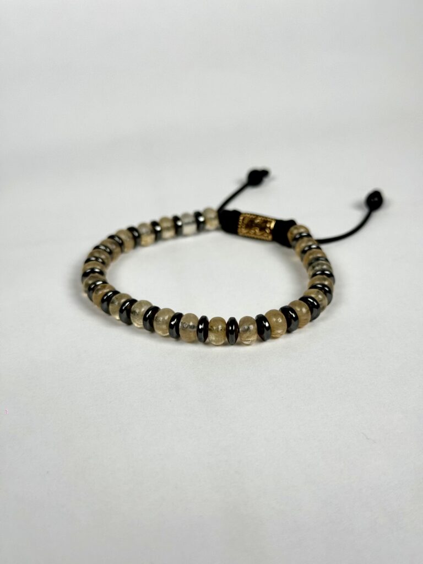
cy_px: 282
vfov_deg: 39.7
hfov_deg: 30.3
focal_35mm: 48
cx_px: 212
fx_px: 782
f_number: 1.78
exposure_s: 1/7092
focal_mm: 6.76
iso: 64
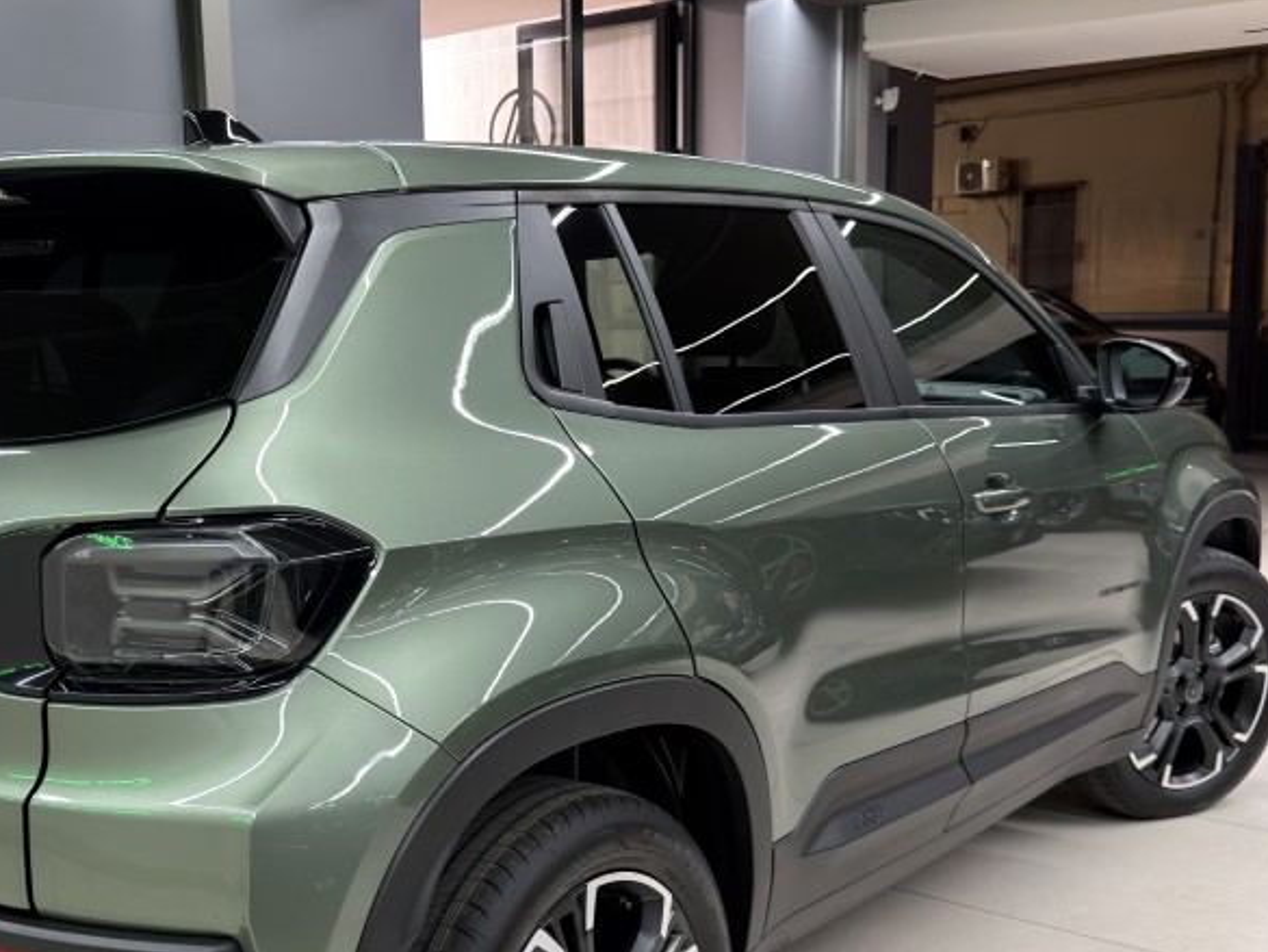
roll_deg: +1.8
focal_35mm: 42
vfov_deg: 34.2
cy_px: 573
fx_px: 1539
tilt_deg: -9.9
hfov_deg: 44.5
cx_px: 499
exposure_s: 1/33
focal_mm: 6.76
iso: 250
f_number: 1.78
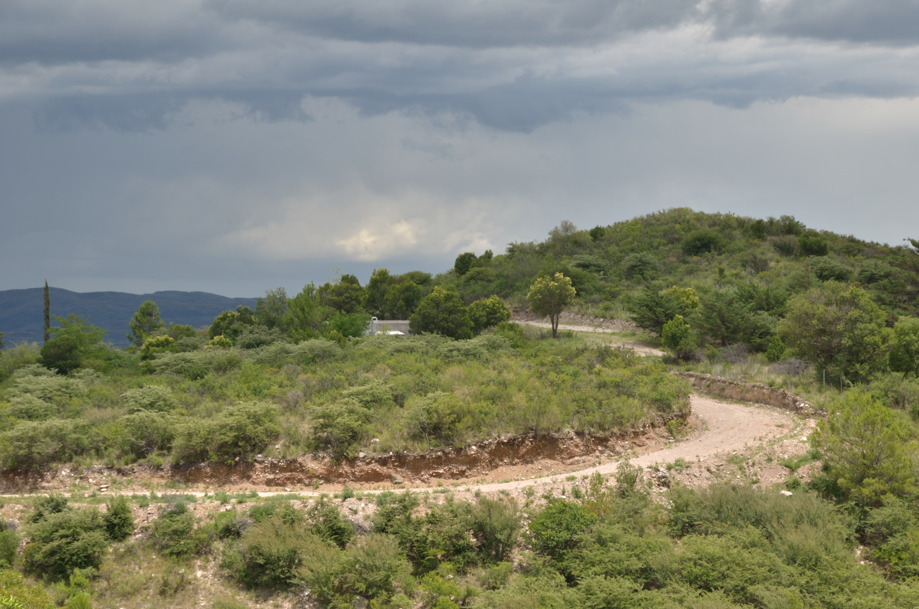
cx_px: 460
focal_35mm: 90
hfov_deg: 22.7
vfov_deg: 15.1
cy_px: 304
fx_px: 2293
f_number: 14
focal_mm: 60
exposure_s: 1/100
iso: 100
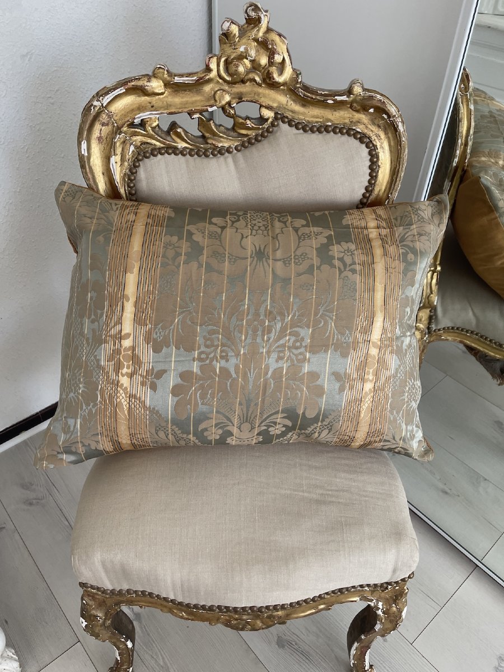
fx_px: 485
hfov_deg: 54.9
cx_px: 252
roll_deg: -2.7
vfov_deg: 69.4
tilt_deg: -41.1
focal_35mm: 25
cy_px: 336
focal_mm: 5.1
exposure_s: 1/107
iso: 125
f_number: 1.6
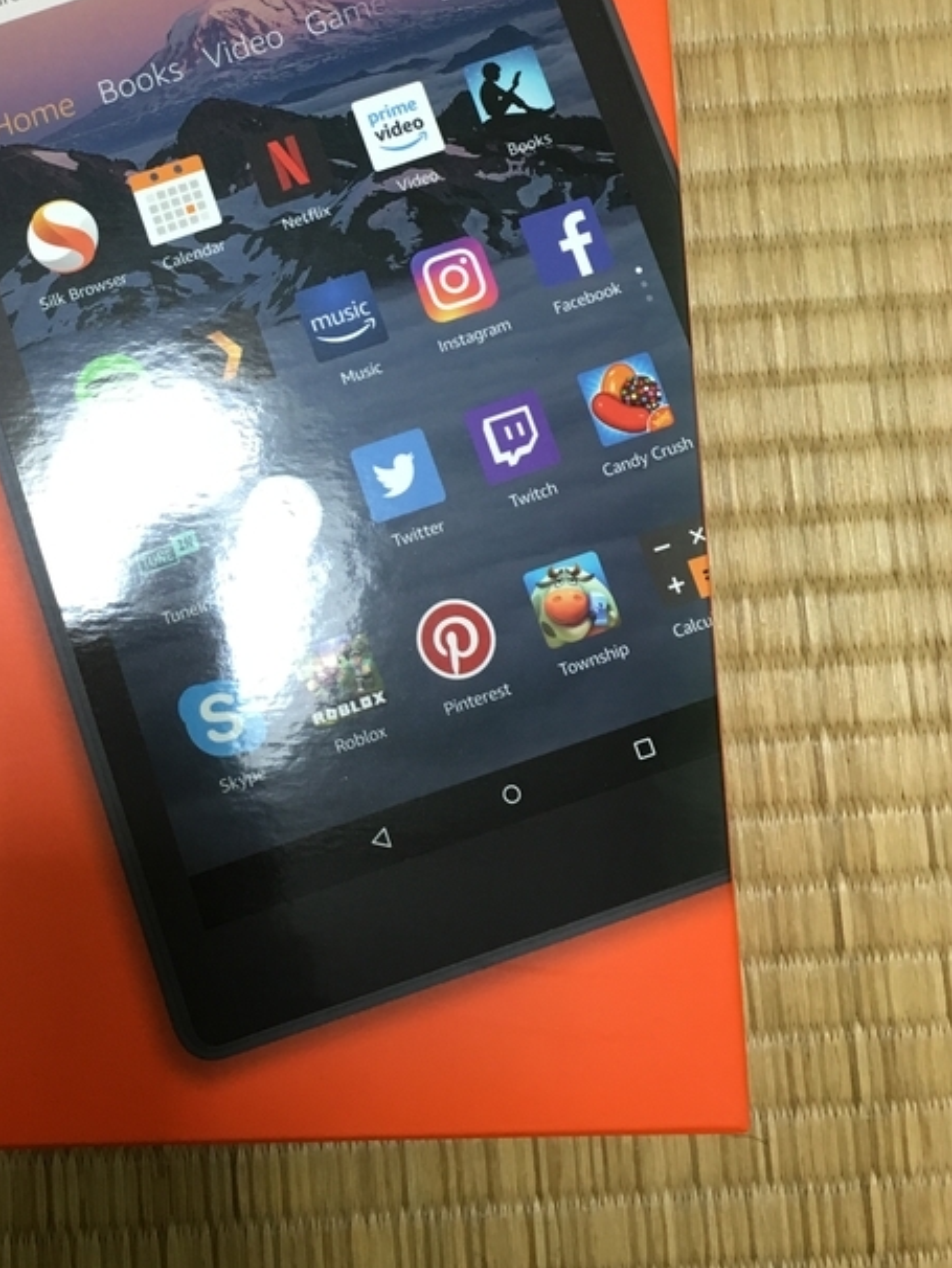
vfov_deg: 37.9
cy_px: 318
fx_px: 1796
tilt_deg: -82.3
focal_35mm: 49
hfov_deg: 29.0
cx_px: 174
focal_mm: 4.15
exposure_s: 1/30
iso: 80
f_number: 2.2
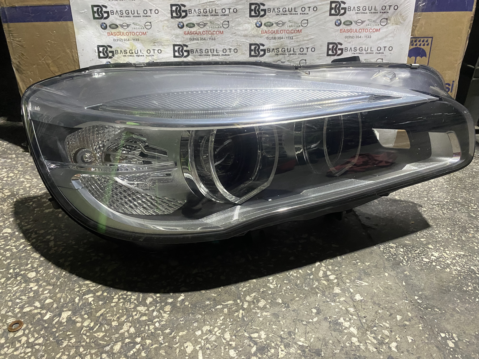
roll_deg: +1.5
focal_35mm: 26
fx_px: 360
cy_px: 180
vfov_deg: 53.1
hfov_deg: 67.3
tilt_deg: -30.3
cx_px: 240
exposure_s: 1/50
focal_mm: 4.25
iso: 500
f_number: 1.8
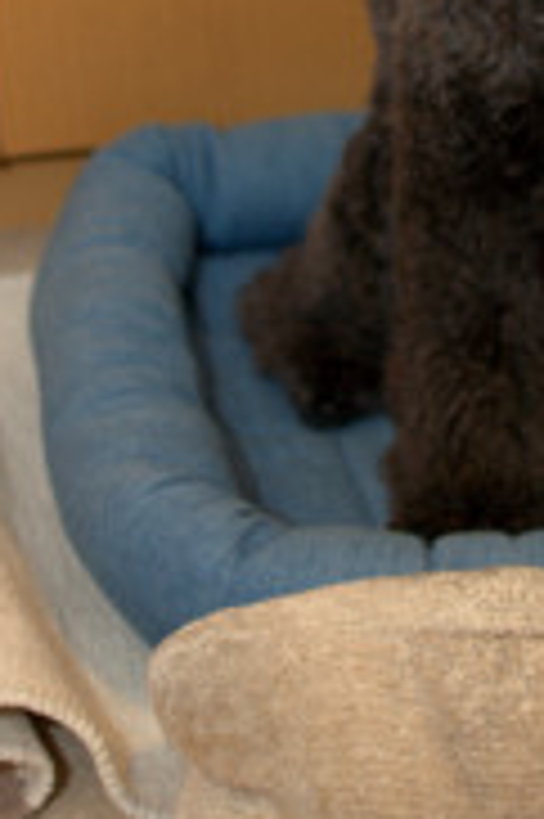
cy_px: 36
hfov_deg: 10.4
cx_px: 589
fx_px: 2958
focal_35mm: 130
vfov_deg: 15.5
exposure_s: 1/60
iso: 200
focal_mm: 35
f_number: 2.5
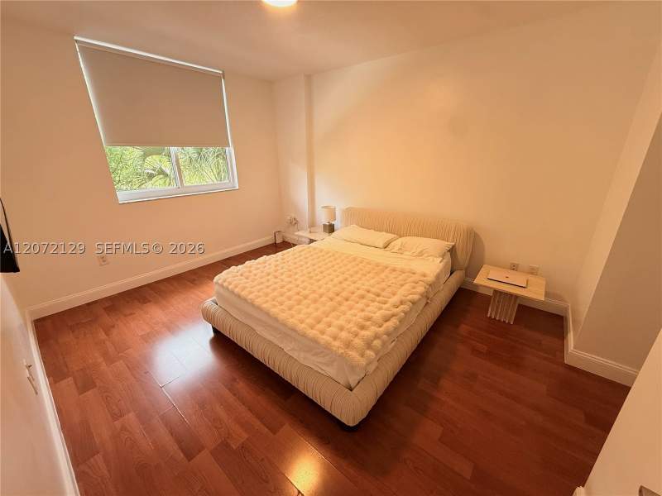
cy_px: 248
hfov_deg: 102.1
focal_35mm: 14
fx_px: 268
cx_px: 331
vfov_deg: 85.7
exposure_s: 1/99
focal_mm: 2.22
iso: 200
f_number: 2.2
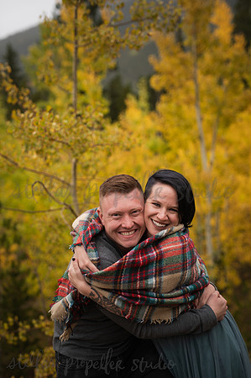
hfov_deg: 26.9
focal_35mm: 50
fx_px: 524
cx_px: 126
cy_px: 189
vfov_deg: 39.6
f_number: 2.5
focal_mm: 50
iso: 160
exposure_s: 1/200
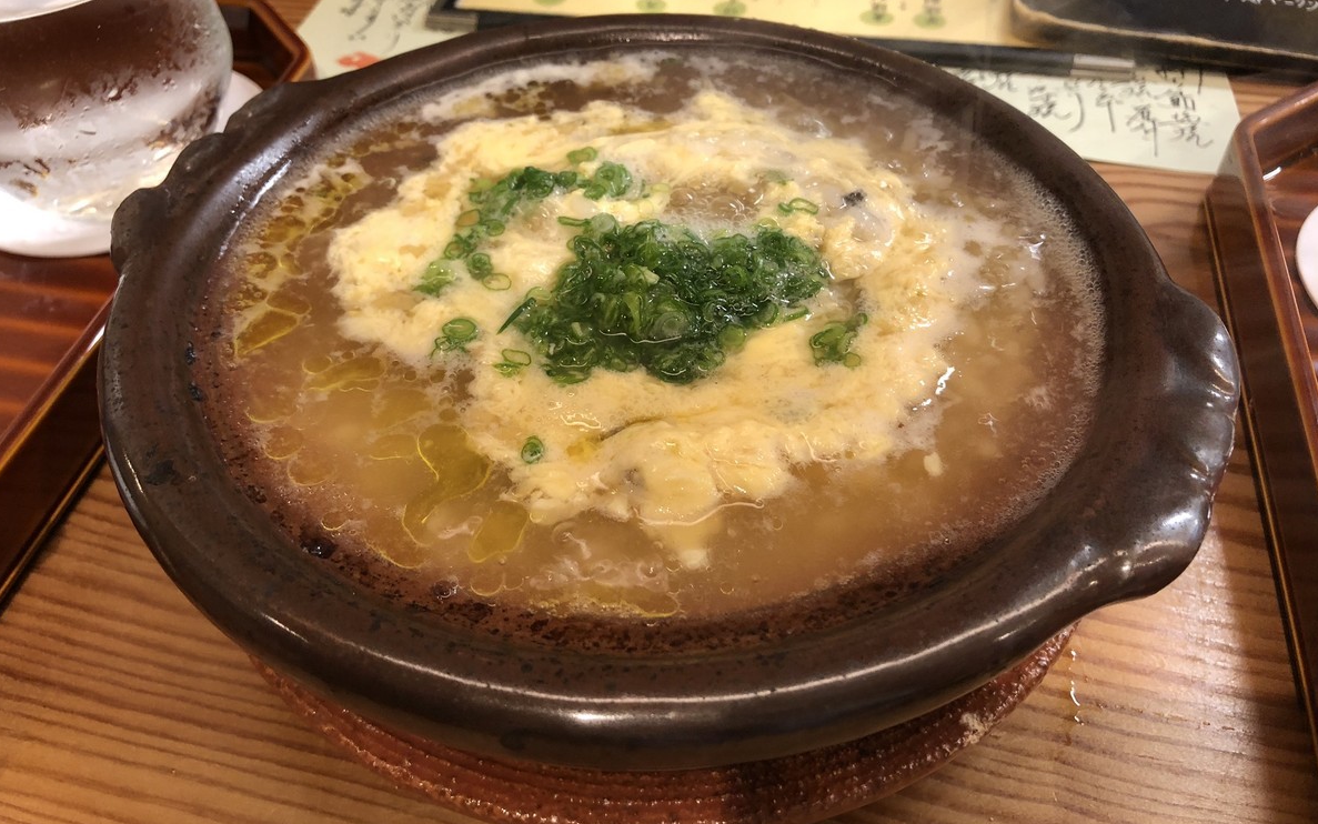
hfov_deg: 62.9
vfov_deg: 41.8
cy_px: 391
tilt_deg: -45.1
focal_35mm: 30
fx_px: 1078
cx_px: 655
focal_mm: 3.99
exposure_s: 1/17
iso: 40
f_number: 1.8
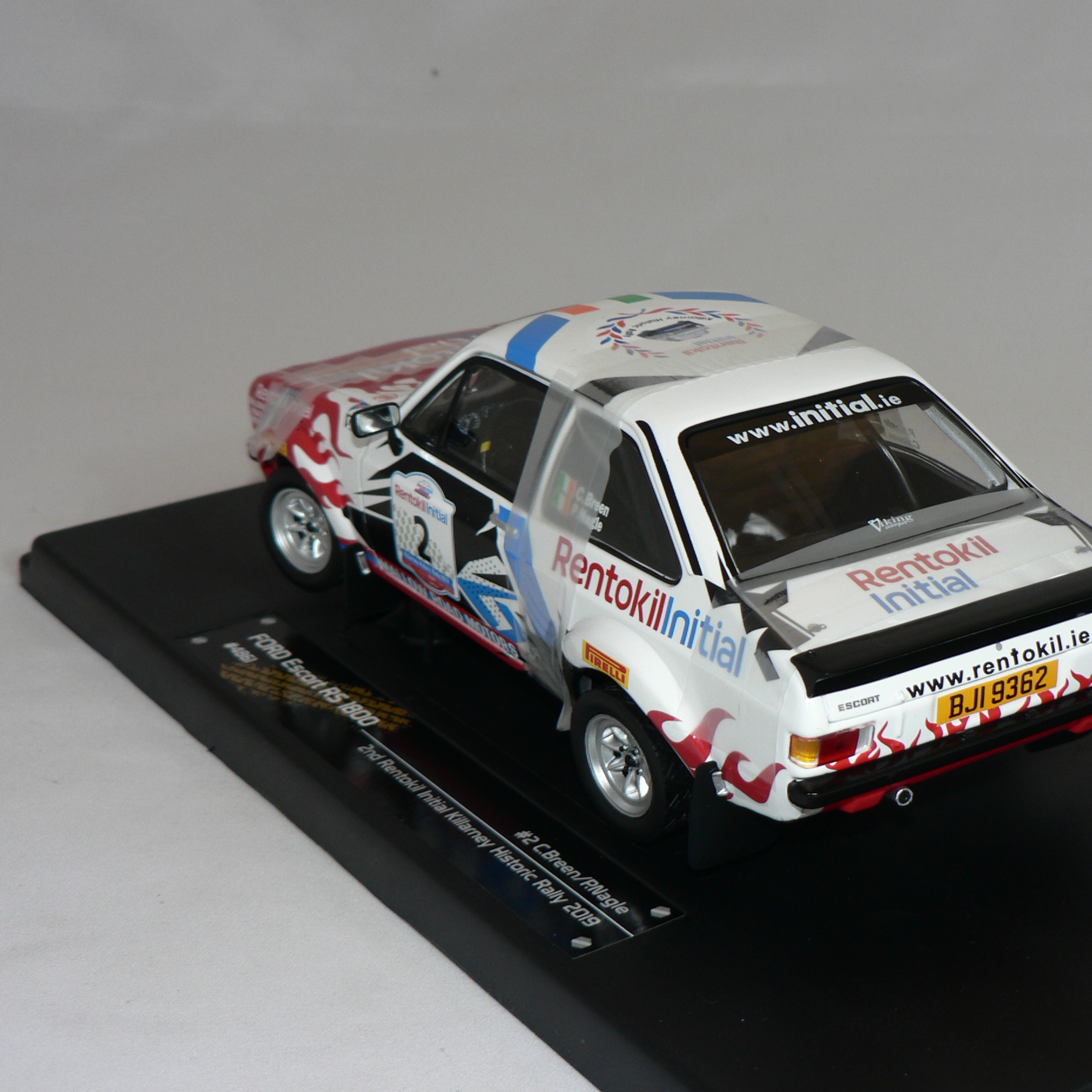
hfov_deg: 25.6
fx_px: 2391
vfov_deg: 25.7
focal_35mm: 67
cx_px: 701
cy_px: 549
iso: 80
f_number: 3.2
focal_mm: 9.2
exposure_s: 1/60
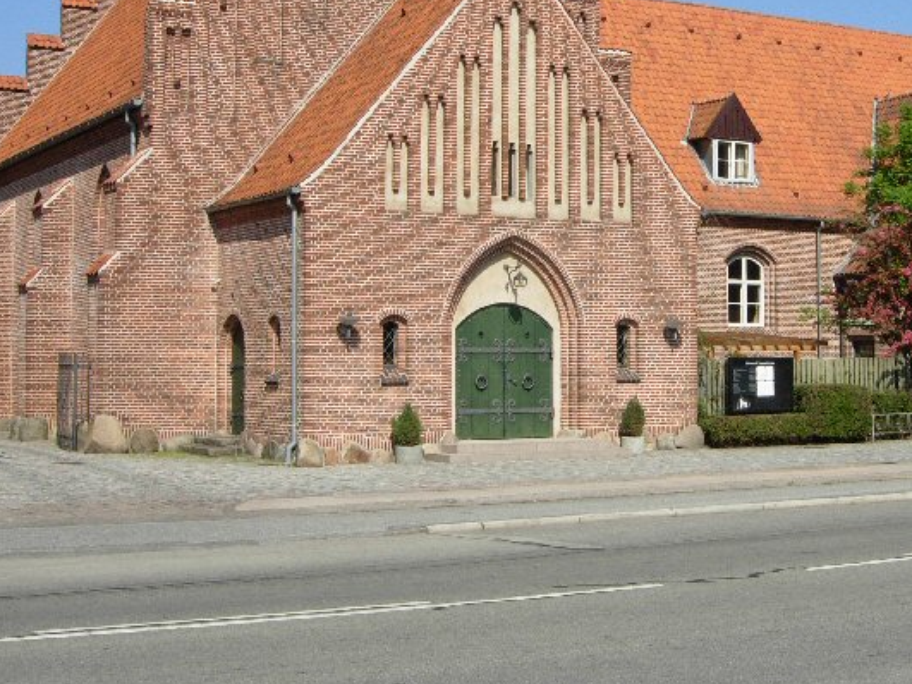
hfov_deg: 31.3
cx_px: 656
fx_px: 1607
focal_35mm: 61
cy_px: 202
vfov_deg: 23.8
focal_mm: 7.5
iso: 50
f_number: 6.1
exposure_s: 1/342
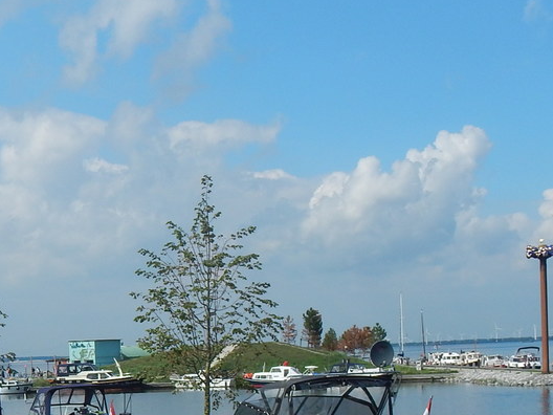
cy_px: 398
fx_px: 1278
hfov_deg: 24.2
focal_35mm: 80
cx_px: 167
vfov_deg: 18.0
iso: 125
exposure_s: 1/400
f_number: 7.9
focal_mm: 5.9
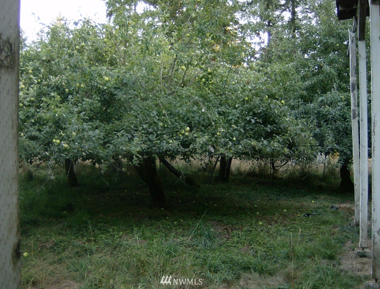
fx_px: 441
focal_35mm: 40
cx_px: 182
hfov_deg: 46.6
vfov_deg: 36.2
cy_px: 143
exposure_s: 1/66.6
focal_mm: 6.4
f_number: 2.9
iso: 200
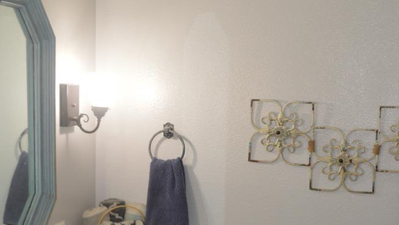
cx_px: 175
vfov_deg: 18.1
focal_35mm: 65
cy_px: 219
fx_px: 688
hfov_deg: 32.3
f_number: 3.5
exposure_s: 1/60
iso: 400
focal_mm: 18
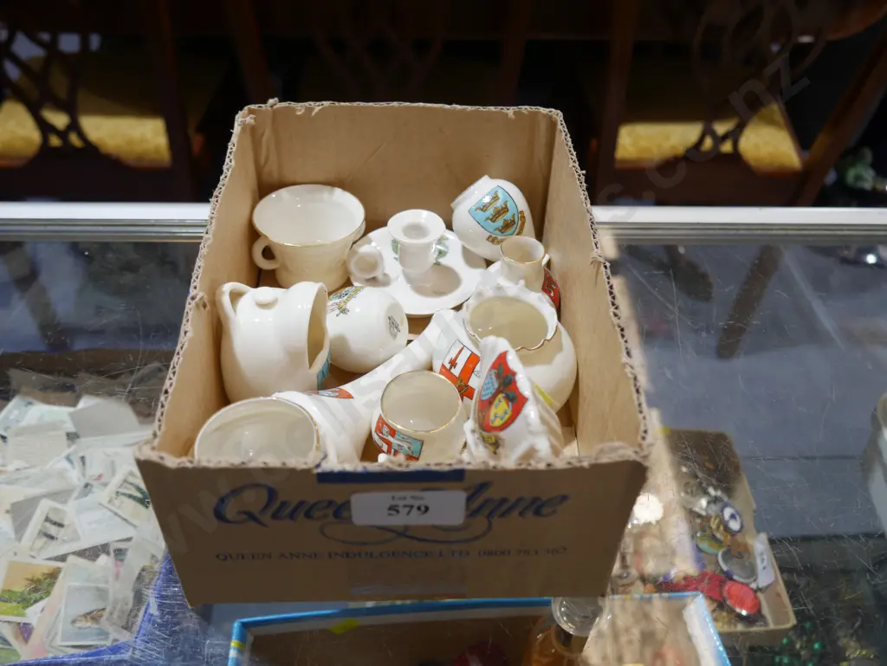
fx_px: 769
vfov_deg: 46.8
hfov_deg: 59.9
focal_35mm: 30
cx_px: 444
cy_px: 333
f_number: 3.6
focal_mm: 15
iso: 200
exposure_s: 1/60
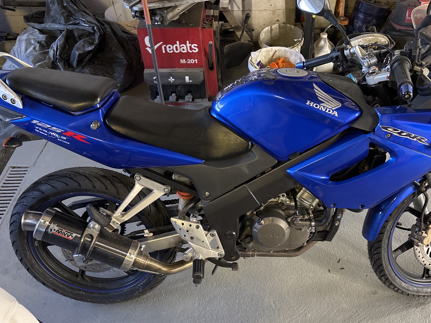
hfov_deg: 53.6
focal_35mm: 34
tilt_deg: -42.6
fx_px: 423
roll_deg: +2.0
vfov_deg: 41.8
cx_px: 256
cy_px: 172
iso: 500
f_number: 1.6
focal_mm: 5.96
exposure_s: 1/33
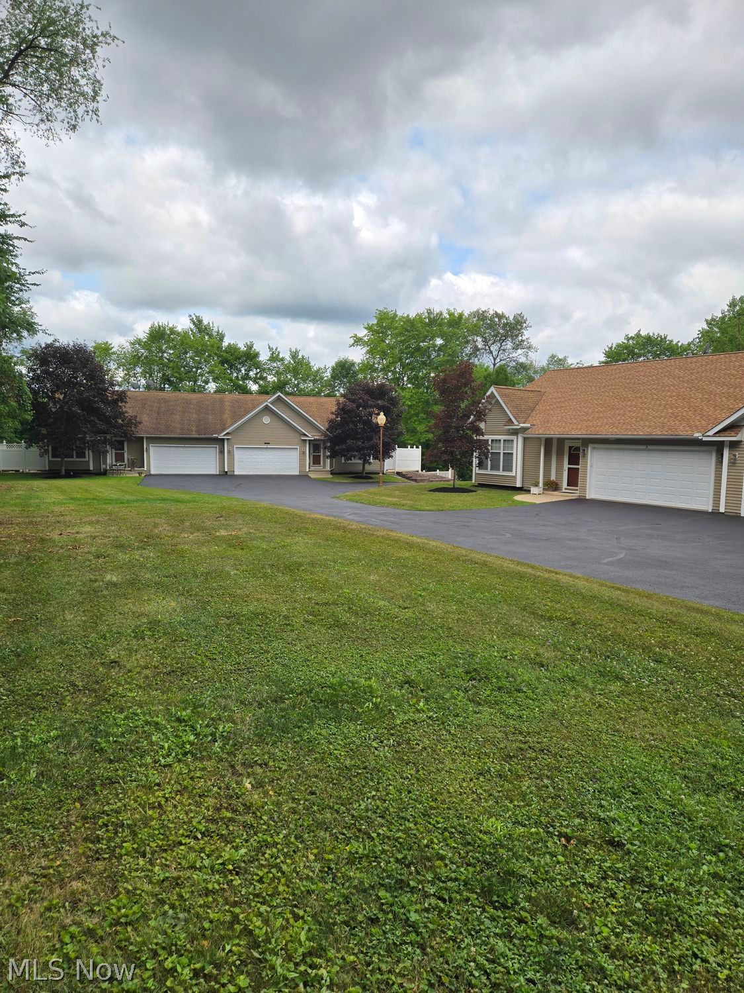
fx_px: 659
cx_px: 372
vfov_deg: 73.9
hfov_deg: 58.9
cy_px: 496
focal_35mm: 23
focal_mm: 5.4
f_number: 1.8
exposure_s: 1/1480
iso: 25
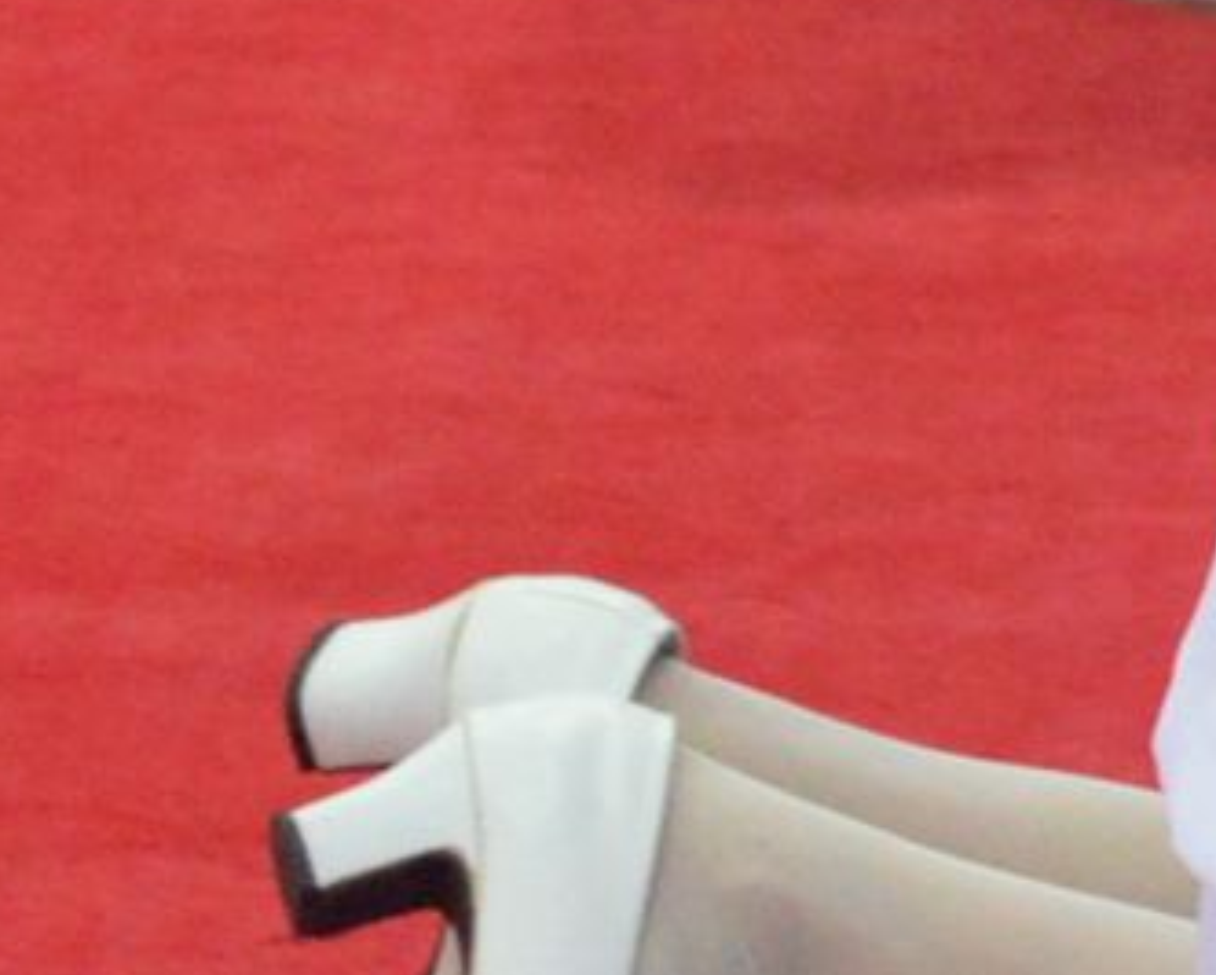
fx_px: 15772
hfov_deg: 4.3
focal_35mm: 438
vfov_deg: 3.4
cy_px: -2040
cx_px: 3073
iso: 6400
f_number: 4.5
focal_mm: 62
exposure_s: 1/160
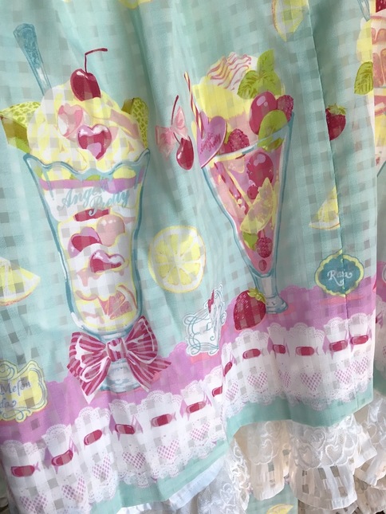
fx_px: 416
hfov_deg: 49.8
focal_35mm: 28
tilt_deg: -21.6
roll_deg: +5.2
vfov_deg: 63.4
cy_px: 257
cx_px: 193
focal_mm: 3.99
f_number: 1.8
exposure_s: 1/501
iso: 20
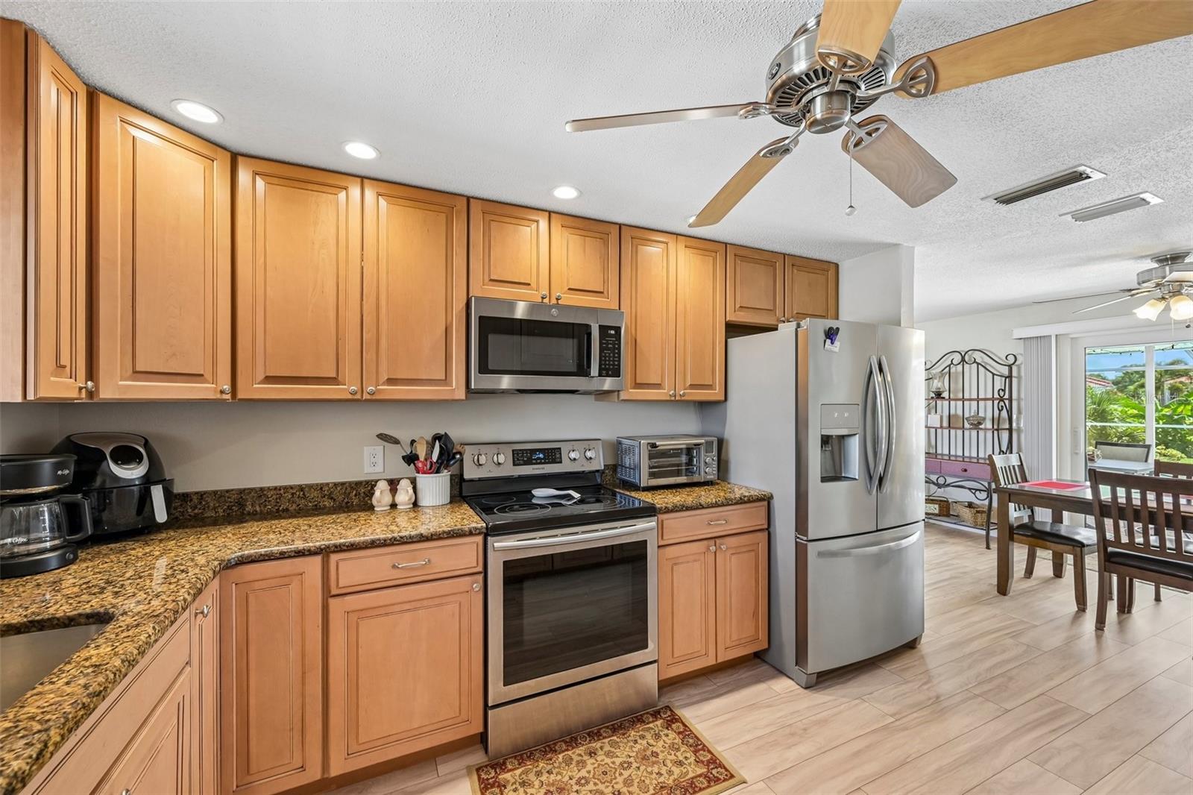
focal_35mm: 14
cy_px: 398
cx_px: 596
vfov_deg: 81.2
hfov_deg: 104.3
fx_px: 464
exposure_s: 1/6
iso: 400
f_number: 8
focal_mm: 14
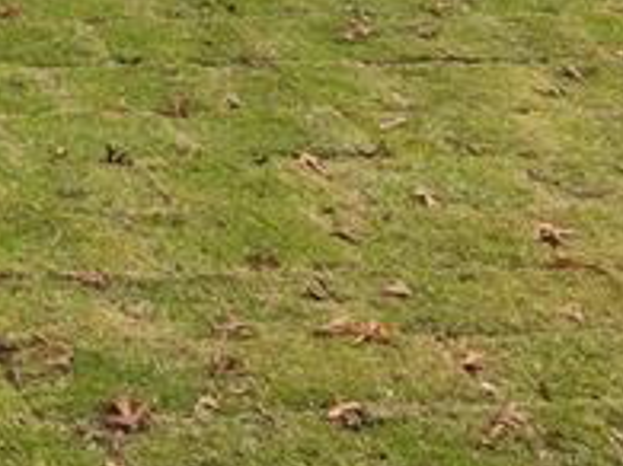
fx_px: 2266
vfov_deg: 9.9
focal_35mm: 126
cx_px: -591
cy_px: -750
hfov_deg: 13.6
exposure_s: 1/15
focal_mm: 4.5
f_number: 2.8
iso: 190
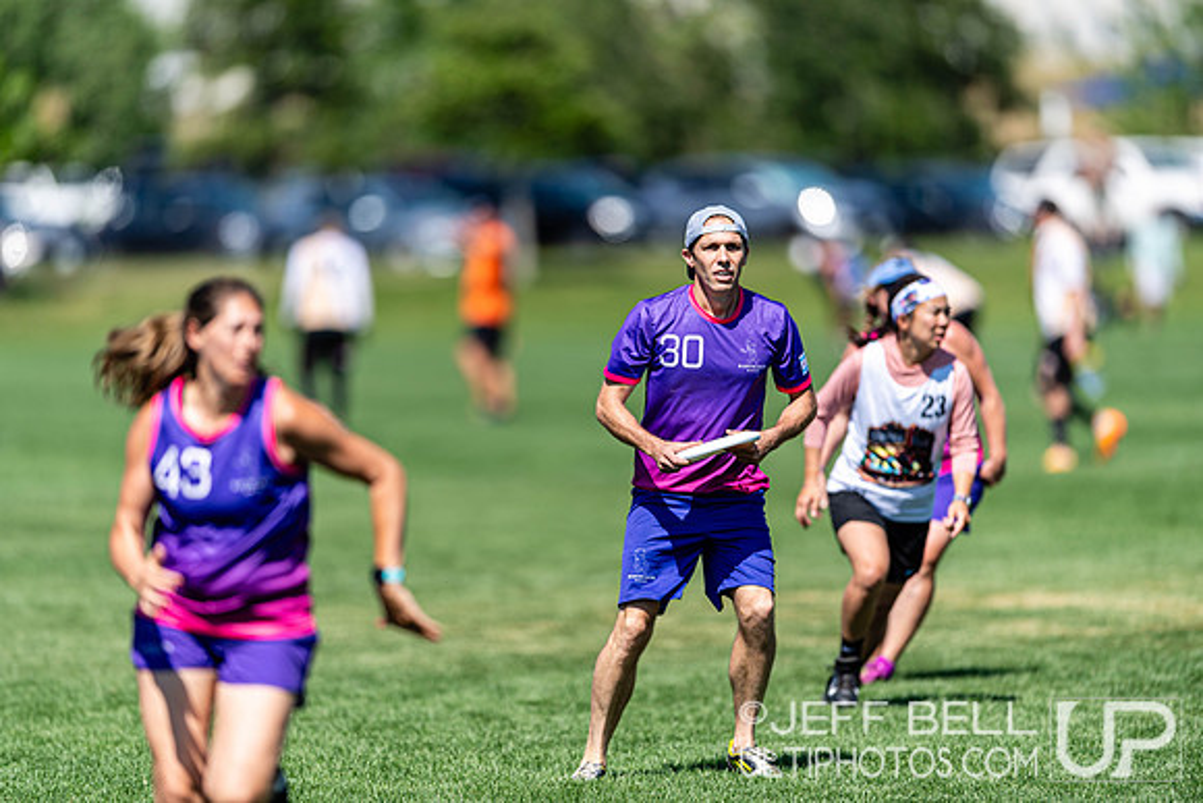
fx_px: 13369
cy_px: 402
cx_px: 602
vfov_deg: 3.4
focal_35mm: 400
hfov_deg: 5.2
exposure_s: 1/2000
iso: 100
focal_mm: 400
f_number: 2.8
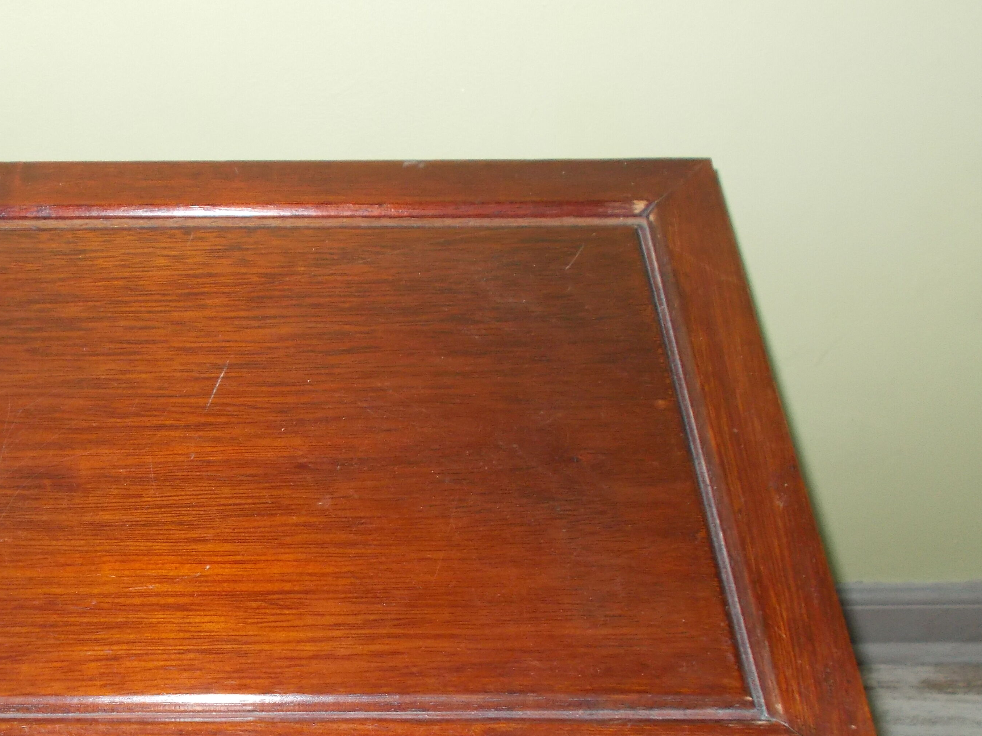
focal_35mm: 51
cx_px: 233
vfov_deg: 28.2
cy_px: 531
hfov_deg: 36.5
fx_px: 1447
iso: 200
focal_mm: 5.3
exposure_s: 1/25
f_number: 3.4
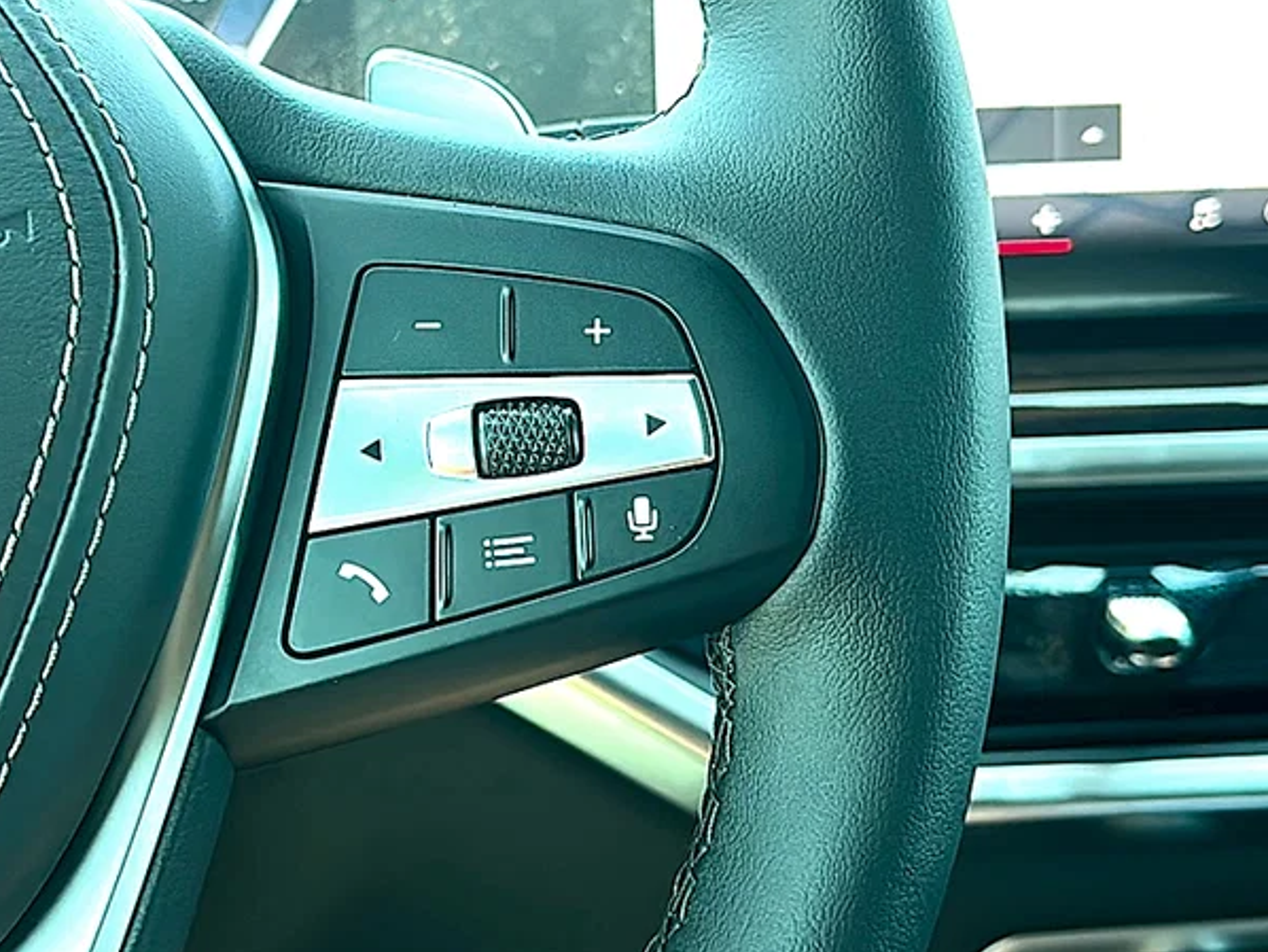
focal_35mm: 55
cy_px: 402
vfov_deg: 26.5
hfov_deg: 34.9
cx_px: 579
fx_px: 2015
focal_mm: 6.86
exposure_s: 1/230
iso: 100
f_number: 1.78
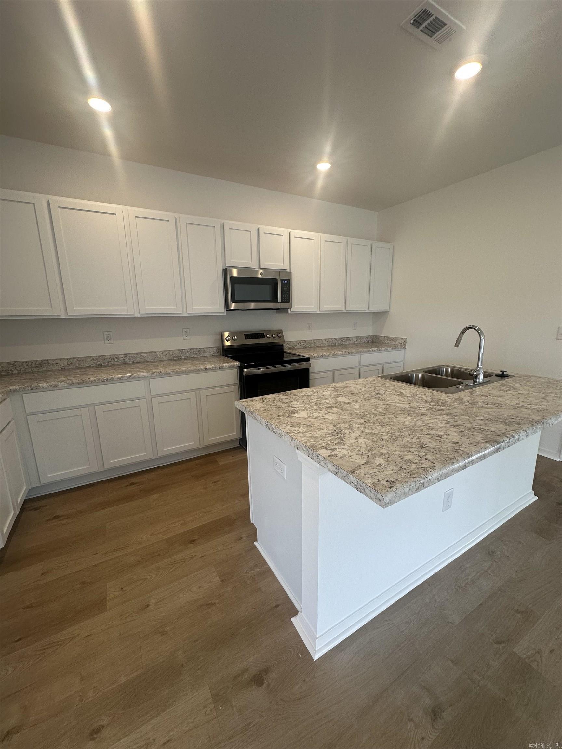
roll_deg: +0.1
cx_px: 281
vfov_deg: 102.1
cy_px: 374
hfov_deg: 85.7
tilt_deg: -11.6
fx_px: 303
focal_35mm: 14
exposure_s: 1/120
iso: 80
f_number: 2.2
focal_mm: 2.22
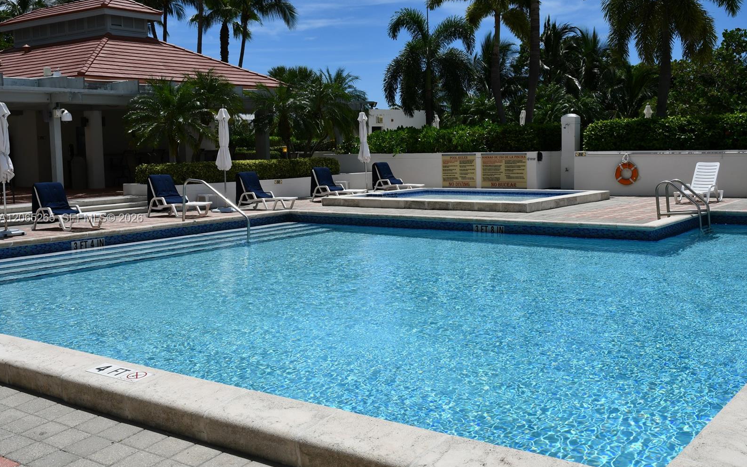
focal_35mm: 40
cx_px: 373
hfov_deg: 49.3
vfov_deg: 32.0
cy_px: 219
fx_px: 814
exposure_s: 1/500
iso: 100
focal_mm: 26
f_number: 11
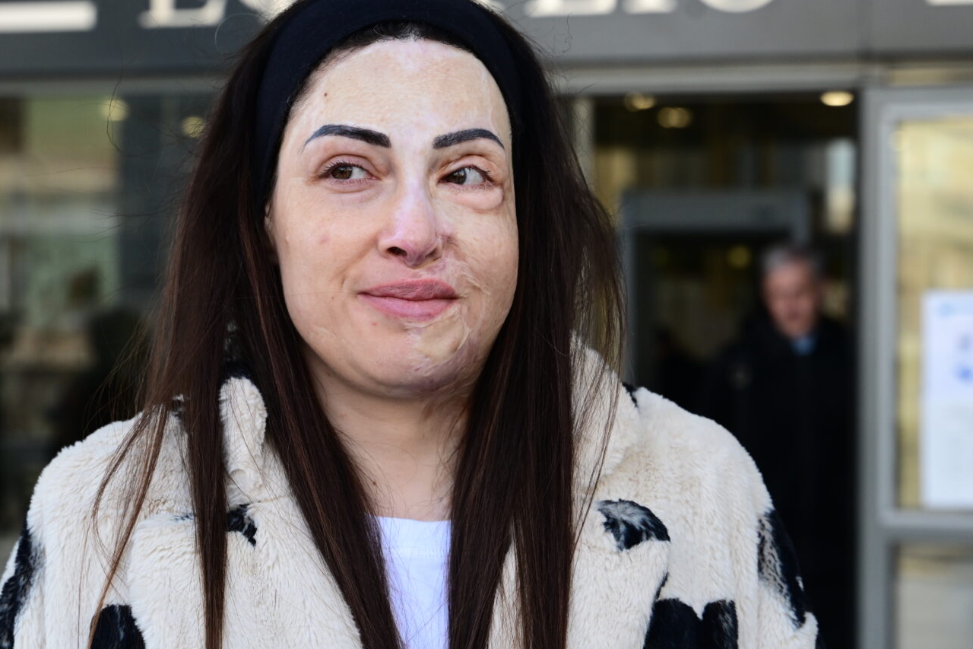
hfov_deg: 21.2
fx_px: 2594
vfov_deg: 14.2
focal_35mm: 96
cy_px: 255
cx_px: 424
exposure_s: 1/400
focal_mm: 60
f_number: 5
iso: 640
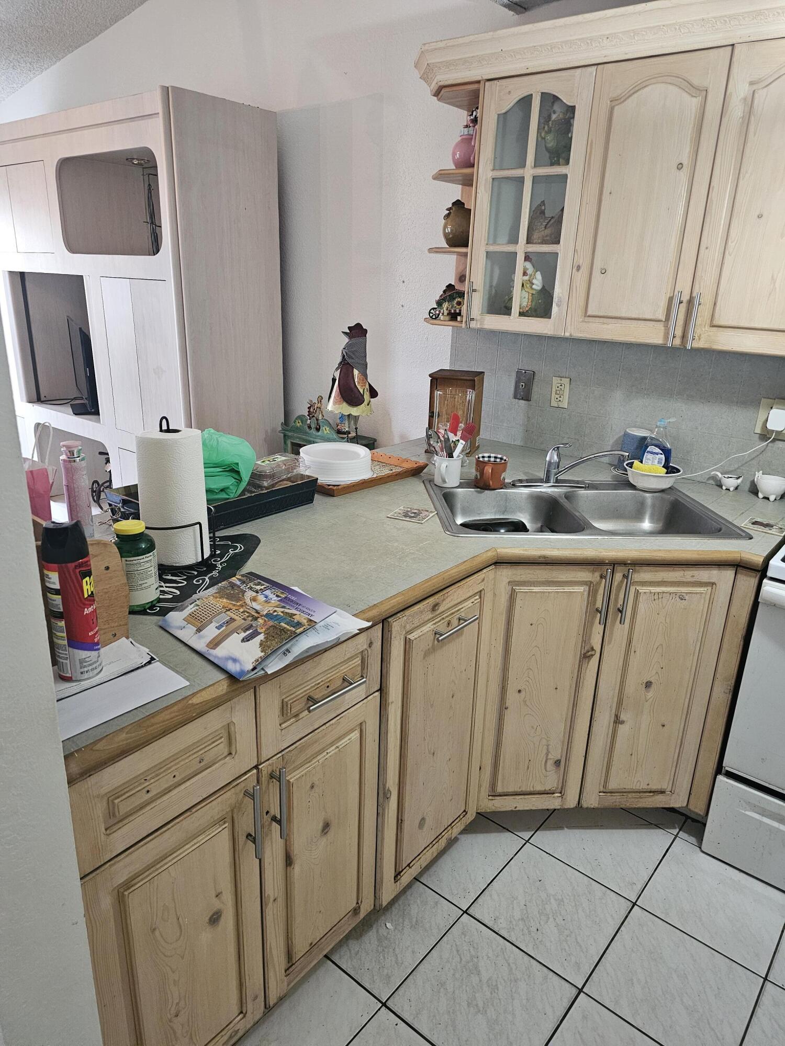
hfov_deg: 58.9
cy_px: 523
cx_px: 392
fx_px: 695
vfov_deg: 73.9
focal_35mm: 23
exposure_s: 1/60
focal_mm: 6.3
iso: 640
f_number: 1.7
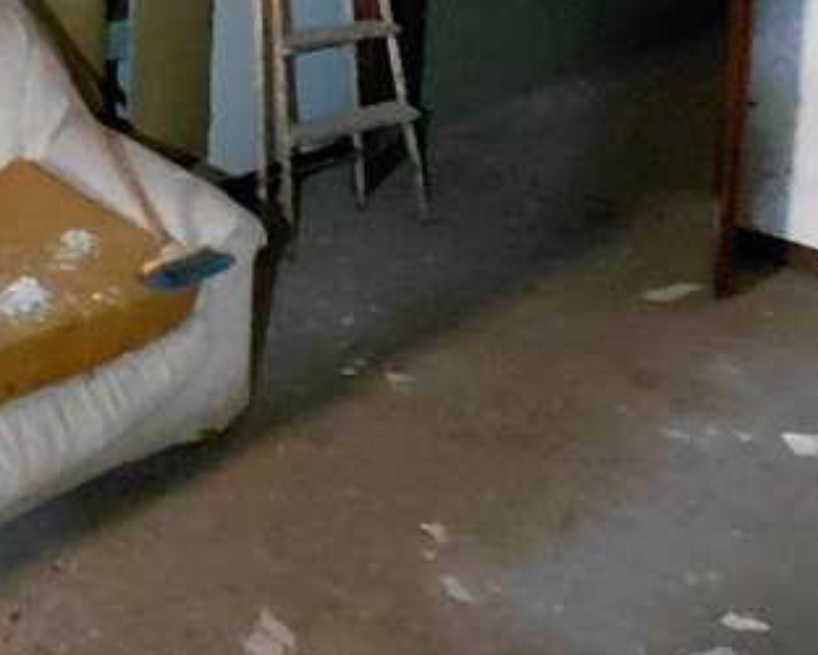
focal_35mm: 75
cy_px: -143
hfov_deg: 25.0
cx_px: 181
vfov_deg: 19.2
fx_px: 1817
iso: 800
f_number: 2.2
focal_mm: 1.64
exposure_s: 1/15
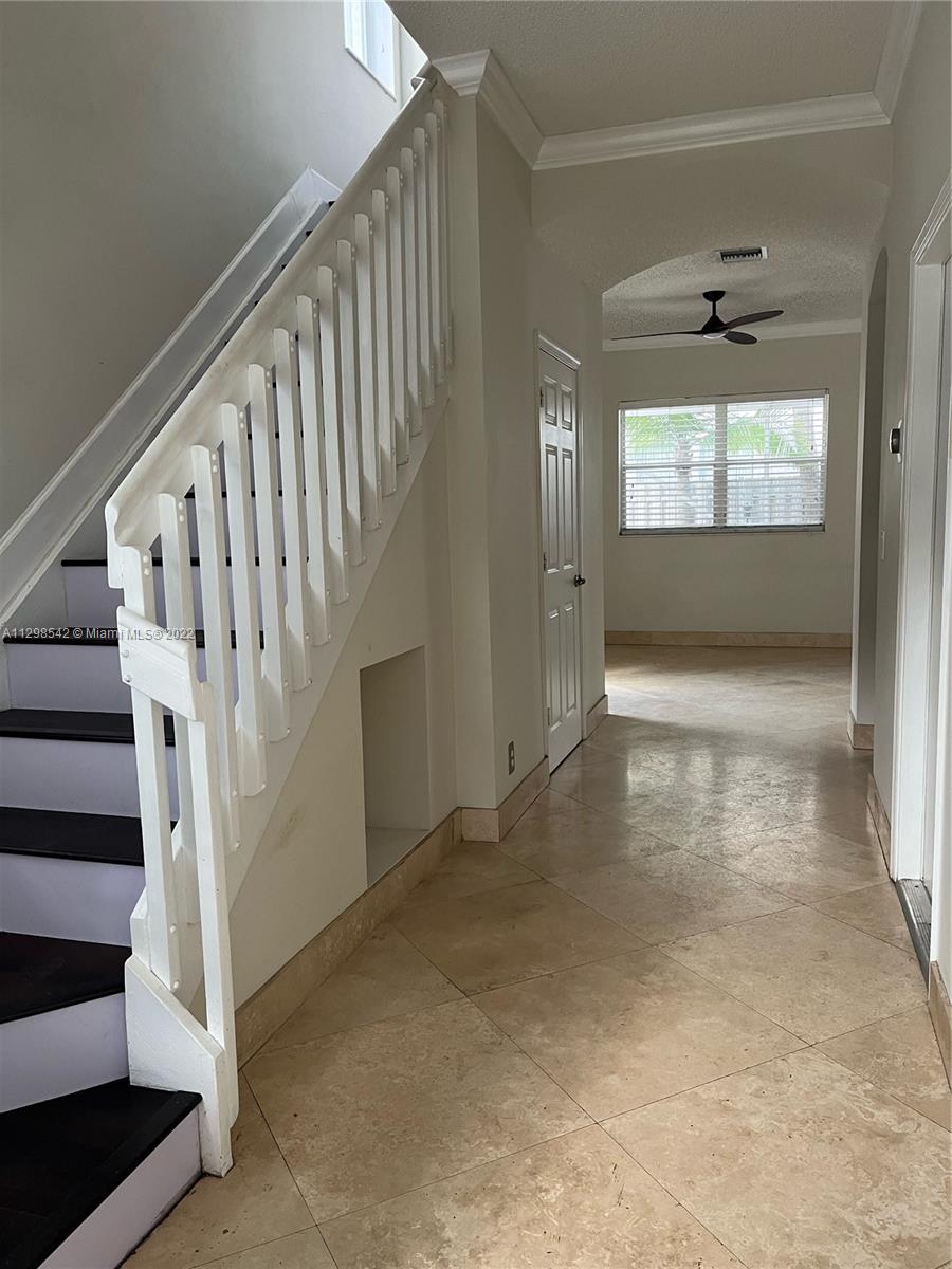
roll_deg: +1.8
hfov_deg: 53.1
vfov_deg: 67.3
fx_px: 953
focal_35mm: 26
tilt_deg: -7.5
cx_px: 476
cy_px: 634
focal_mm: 5.1
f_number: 1.6
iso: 125
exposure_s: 1/74
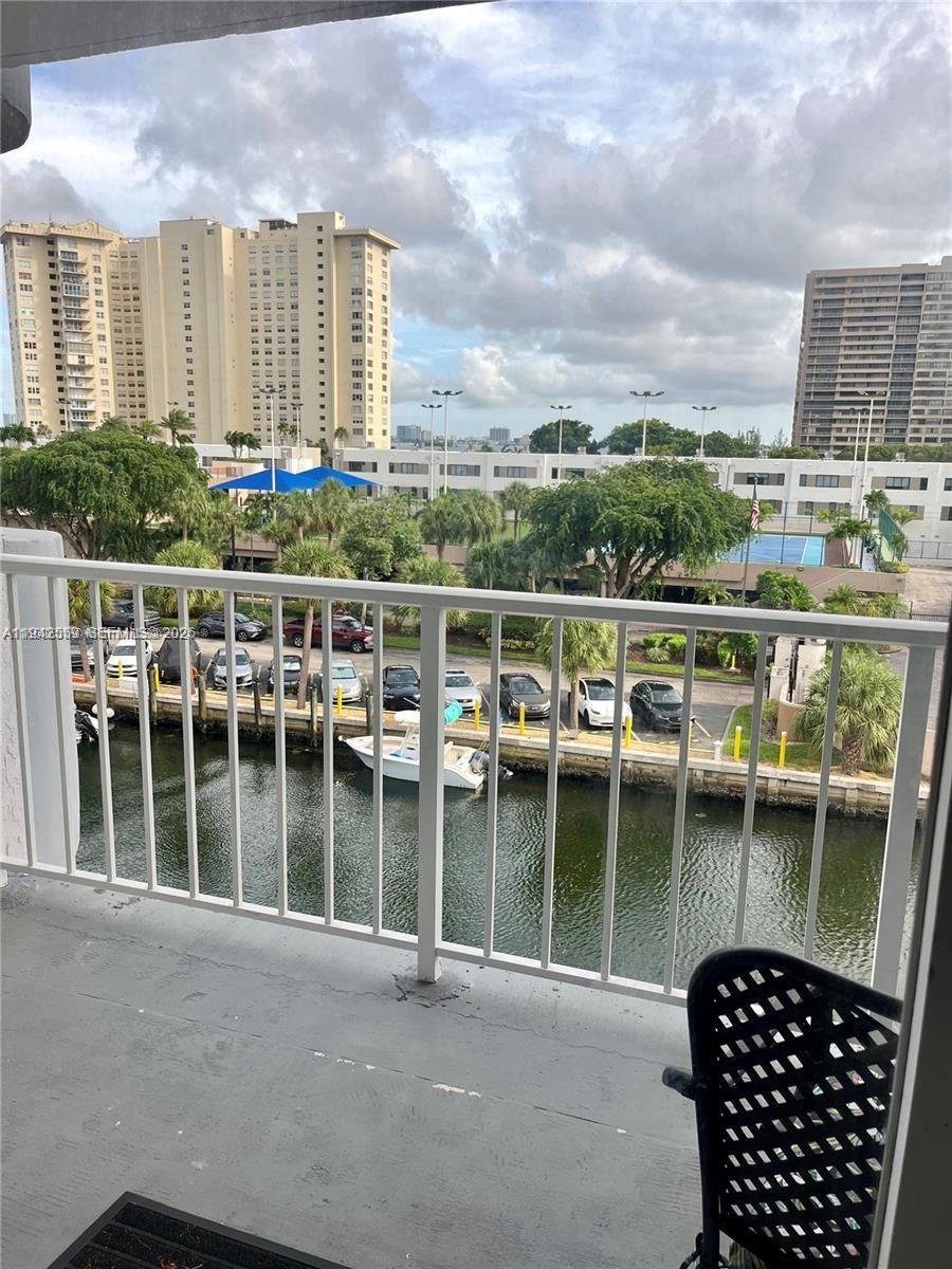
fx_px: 953
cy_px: 634
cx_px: 476
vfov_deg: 67.3
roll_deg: -0.8
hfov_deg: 53.1
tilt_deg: -11.6
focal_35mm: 26
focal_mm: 5.1
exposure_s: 1/241
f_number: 1.6
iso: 50
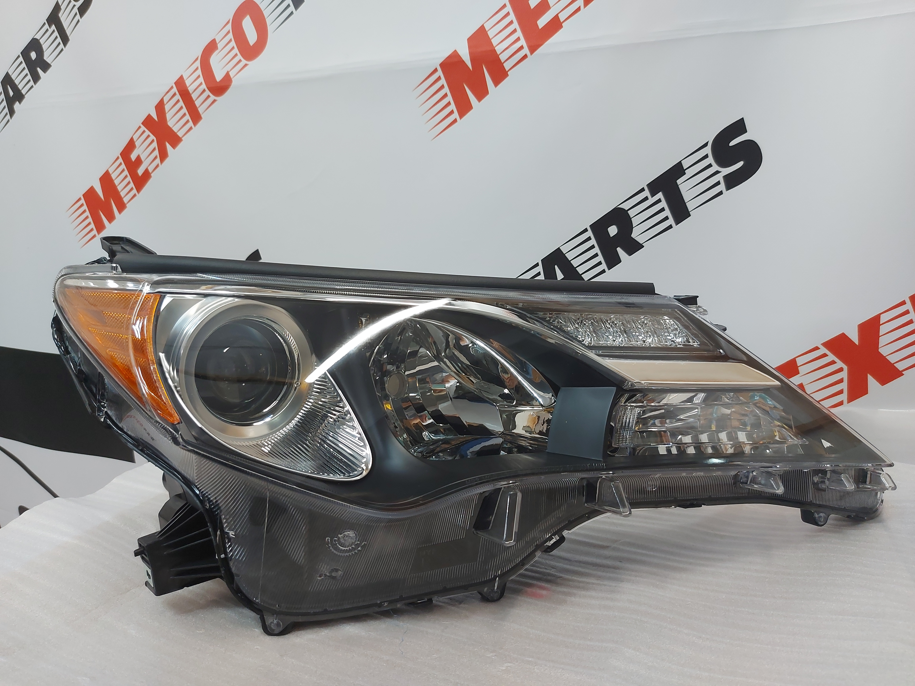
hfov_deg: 71.6
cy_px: 343
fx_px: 634
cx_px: 458
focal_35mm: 24
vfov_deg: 56.8
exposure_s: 1/50
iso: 100
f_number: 1.8
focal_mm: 5.23
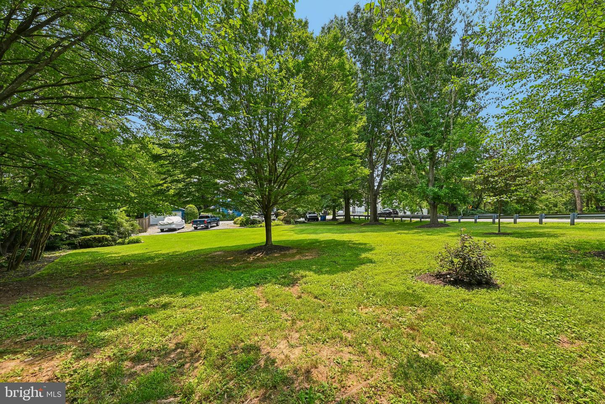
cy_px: 202
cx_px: 302
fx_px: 235
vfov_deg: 81.2
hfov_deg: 104.3
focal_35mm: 14
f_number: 8
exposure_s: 1/60
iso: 100
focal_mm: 14
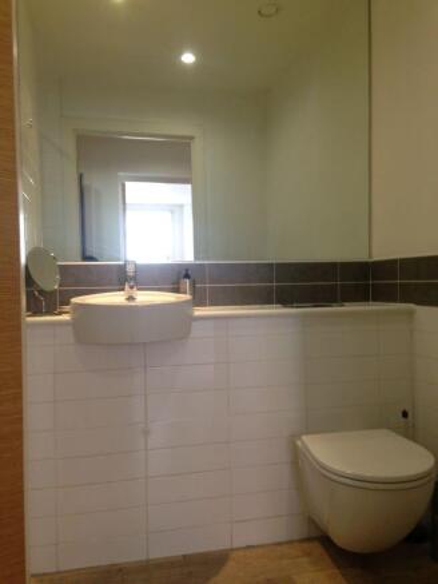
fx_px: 556
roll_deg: +0.4
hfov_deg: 43.0
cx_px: 219
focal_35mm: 33
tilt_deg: -2.0
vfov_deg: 55.3
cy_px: 292
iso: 80
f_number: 2.4
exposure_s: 1/20
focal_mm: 4.12
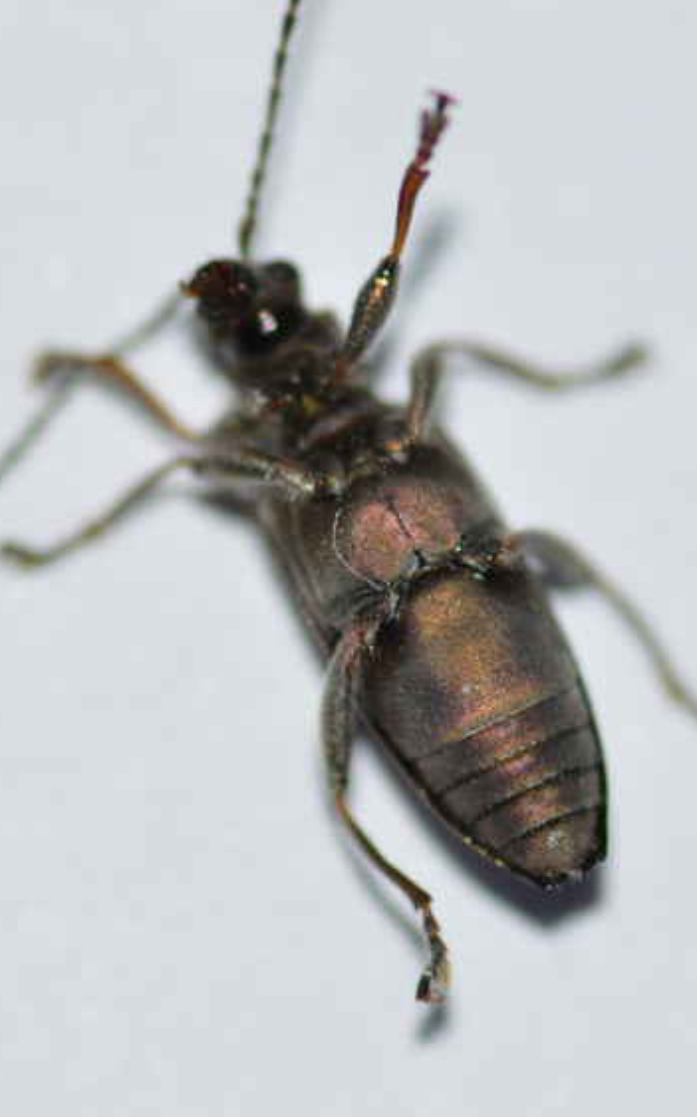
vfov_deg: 12.0
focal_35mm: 174
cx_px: 377
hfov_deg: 7.5
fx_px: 5291
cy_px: 630
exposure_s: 1/200
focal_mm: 100
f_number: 9
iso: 100
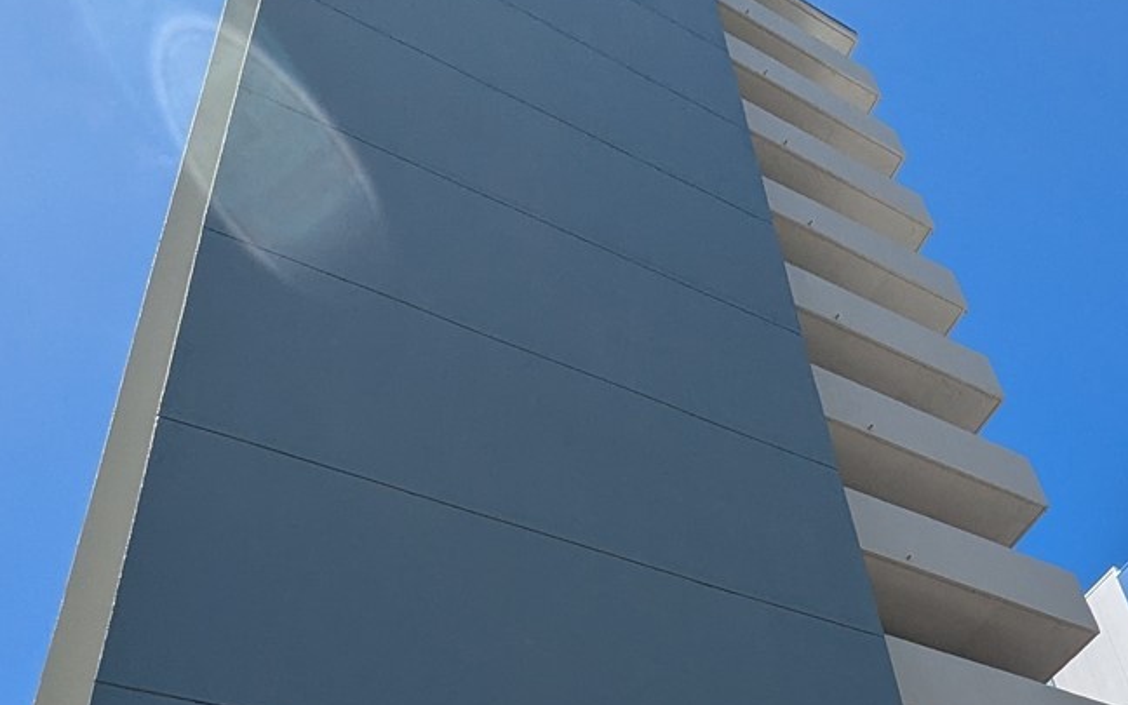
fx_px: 1045
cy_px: 826
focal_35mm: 34
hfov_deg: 55.4
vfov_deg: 31.7
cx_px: 762
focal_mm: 1.95
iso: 49
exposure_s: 1/1597
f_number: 2.2
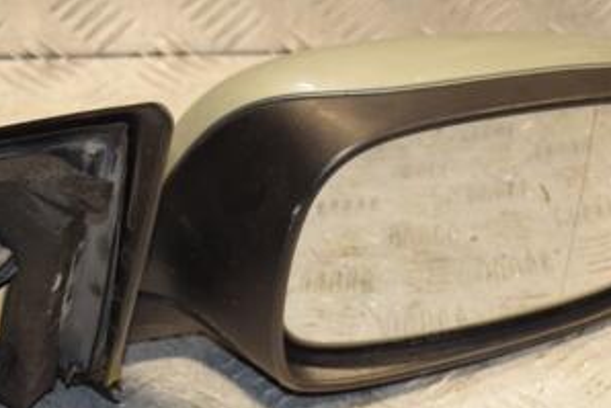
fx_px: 2309
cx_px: 248
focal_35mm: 136
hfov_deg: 15.1
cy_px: 244
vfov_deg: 10.1
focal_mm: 45
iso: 800
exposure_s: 1/200
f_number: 5.6
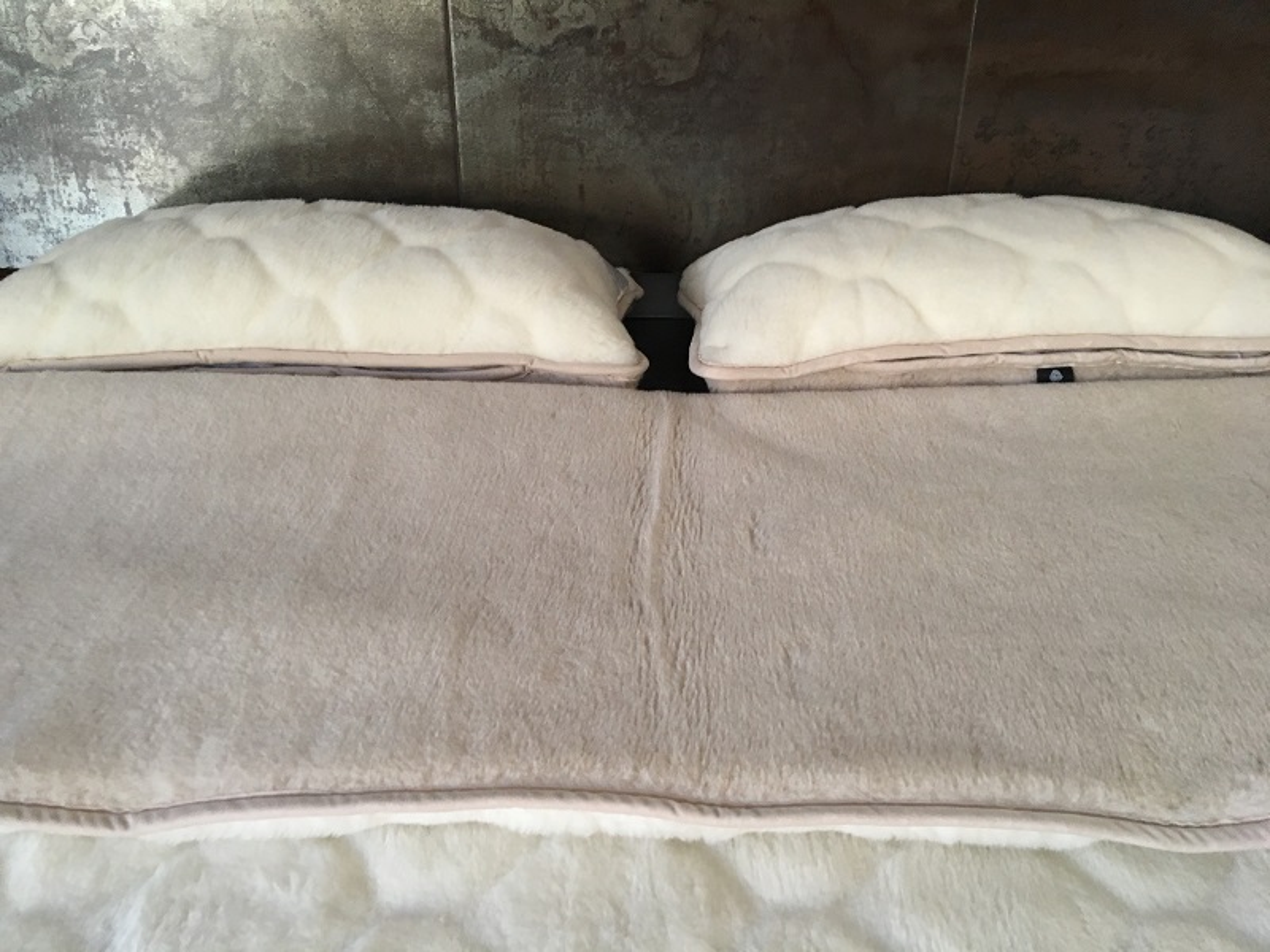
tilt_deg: -29.3
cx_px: 635
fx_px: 1064
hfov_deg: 61.7
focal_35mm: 29
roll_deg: +0.4
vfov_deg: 48.2
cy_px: 476
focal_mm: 4.15
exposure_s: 1/33
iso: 125
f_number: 2.2
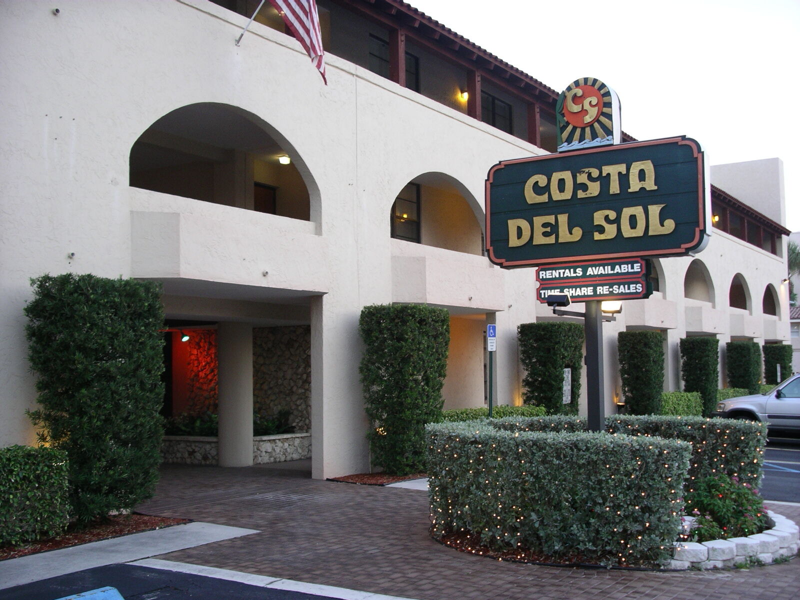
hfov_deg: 42.1
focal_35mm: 45
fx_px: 1040
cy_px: 300
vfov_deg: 32.2
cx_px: 400
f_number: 3
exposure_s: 1/47
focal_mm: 9.3
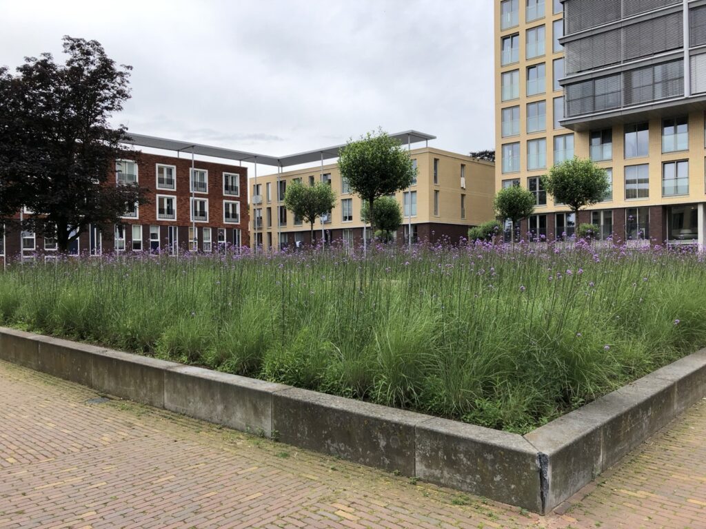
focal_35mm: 28
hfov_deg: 63.4
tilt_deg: -0.5
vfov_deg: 49.7
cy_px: 264
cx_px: 353
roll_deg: +1.5
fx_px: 571
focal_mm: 3.99
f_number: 1.8
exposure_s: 1/1600
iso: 20
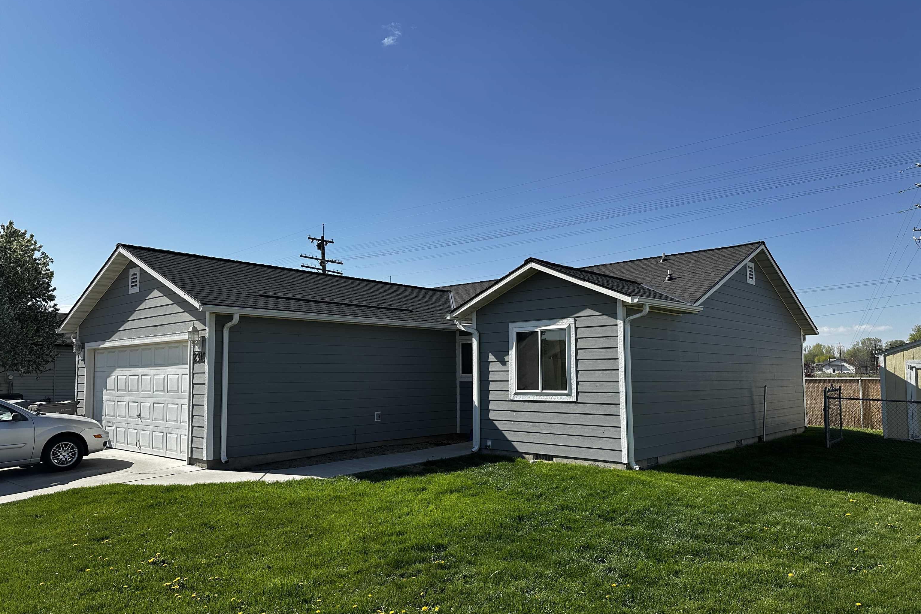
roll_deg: +0.6
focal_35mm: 25
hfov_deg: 71.5
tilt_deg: +6.0
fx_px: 640
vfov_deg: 51.2
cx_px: 460
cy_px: 337
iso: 80
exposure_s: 1/4762
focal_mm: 6.86
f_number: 1.78
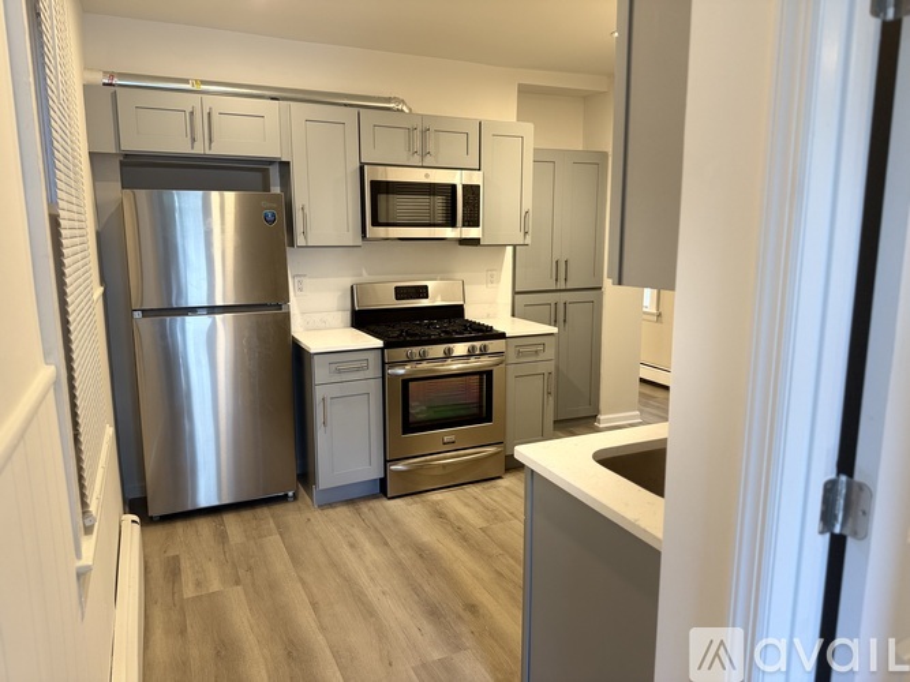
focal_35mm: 24
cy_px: 341
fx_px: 631
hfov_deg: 71.6
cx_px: 455
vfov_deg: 56.8
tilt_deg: -8.4
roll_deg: +0.0
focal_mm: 6.76
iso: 125
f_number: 1.78
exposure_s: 1/60
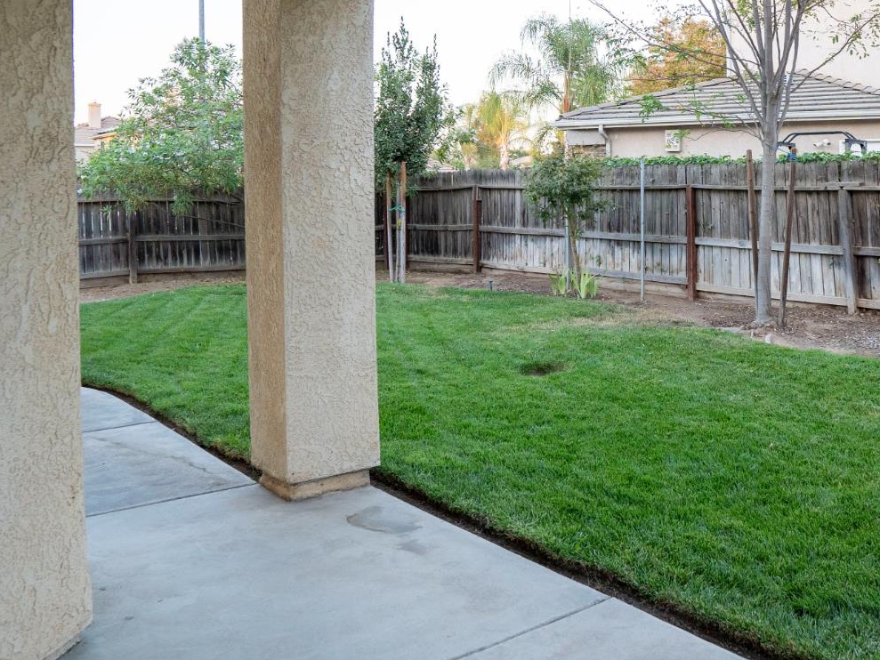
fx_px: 890
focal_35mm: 35
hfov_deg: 50.3
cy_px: 216
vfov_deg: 40.2
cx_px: 666
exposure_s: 1/160
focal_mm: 16
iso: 500
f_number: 4
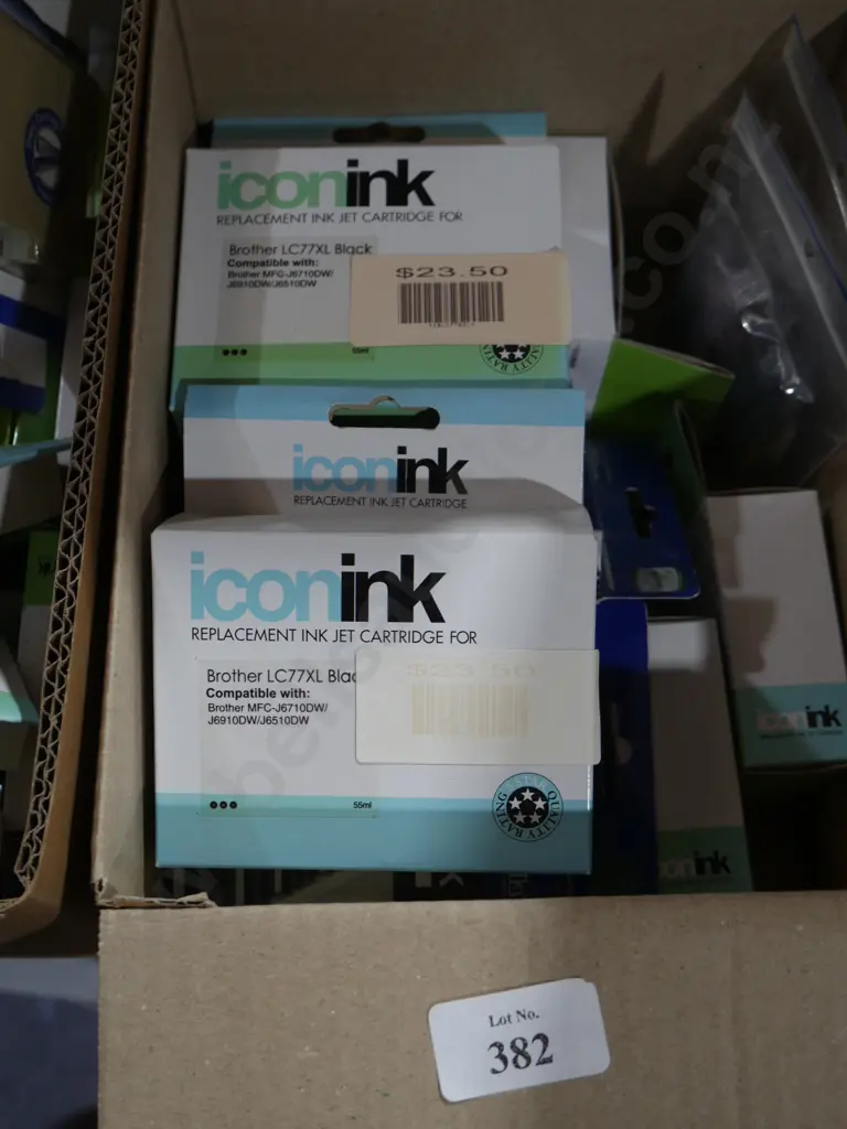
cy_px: 564
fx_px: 1370
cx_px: 424
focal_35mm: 42
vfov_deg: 44.8
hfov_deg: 34.3
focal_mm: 21
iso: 500
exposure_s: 1/60
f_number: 4.6
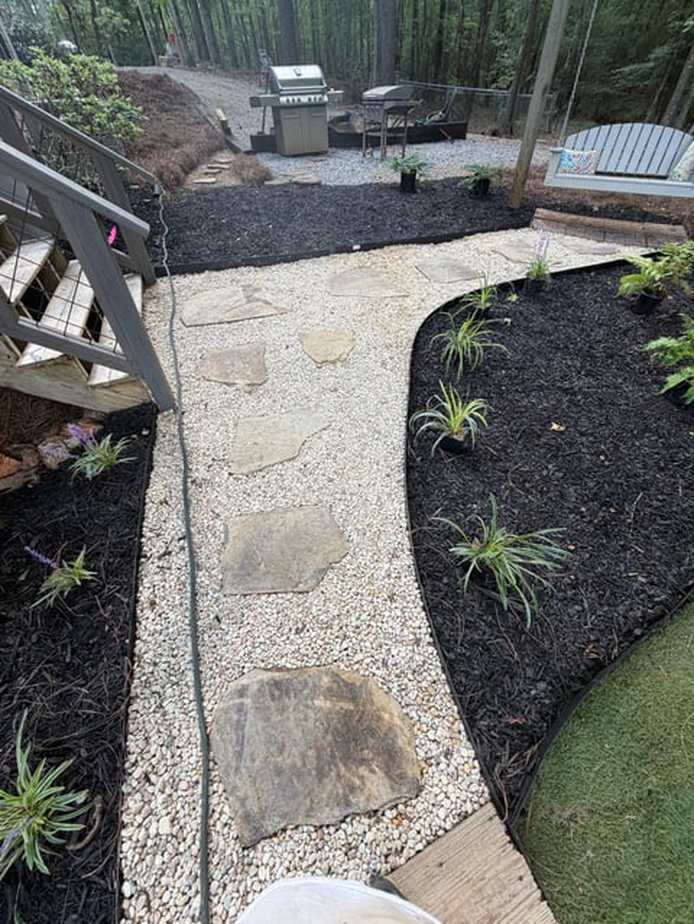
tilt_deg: -43.5
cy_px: 462
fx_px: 374
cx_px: 347
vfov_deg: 102.0
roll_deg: +3.5
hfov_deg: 85.7
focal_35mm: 14
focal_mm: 2.22
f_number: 2.2
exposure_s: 1/121
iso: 125
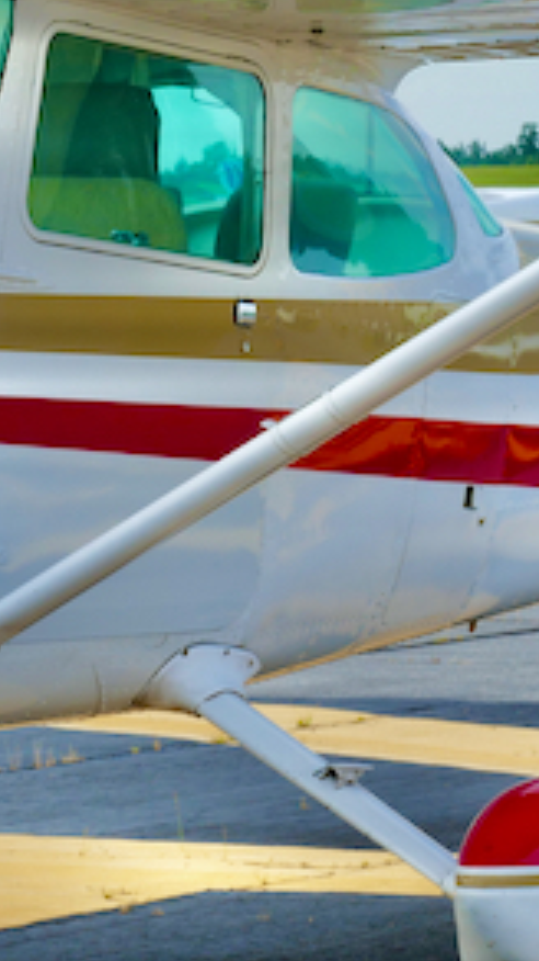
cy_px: 454
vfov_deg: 7.0
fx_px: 7860
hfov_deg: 3.9
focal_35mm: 309
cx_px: -46
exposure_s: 1/200
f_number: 7.1
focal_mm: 41.85
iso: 160
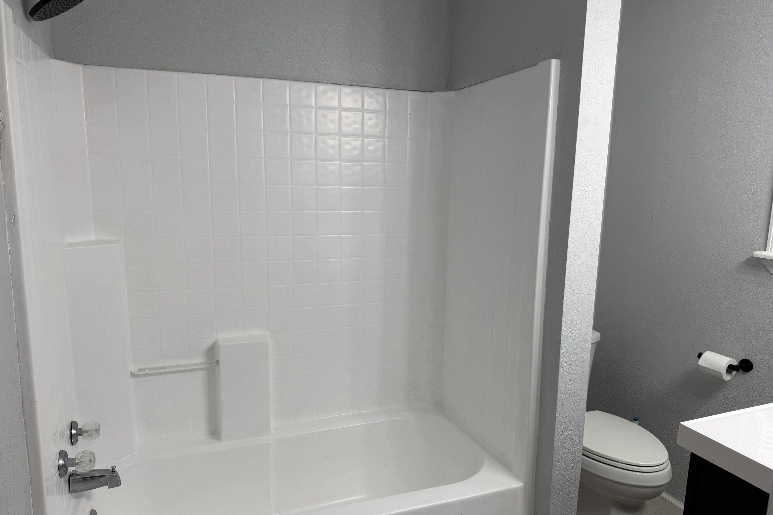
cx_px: 387
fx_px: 537
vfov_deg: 51.3
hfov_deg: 71.5
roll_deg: -1.6
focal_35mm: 25
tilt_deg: -8.5
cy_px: 274
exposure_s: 1/120
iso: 64
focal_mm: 6.76
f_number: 1.78
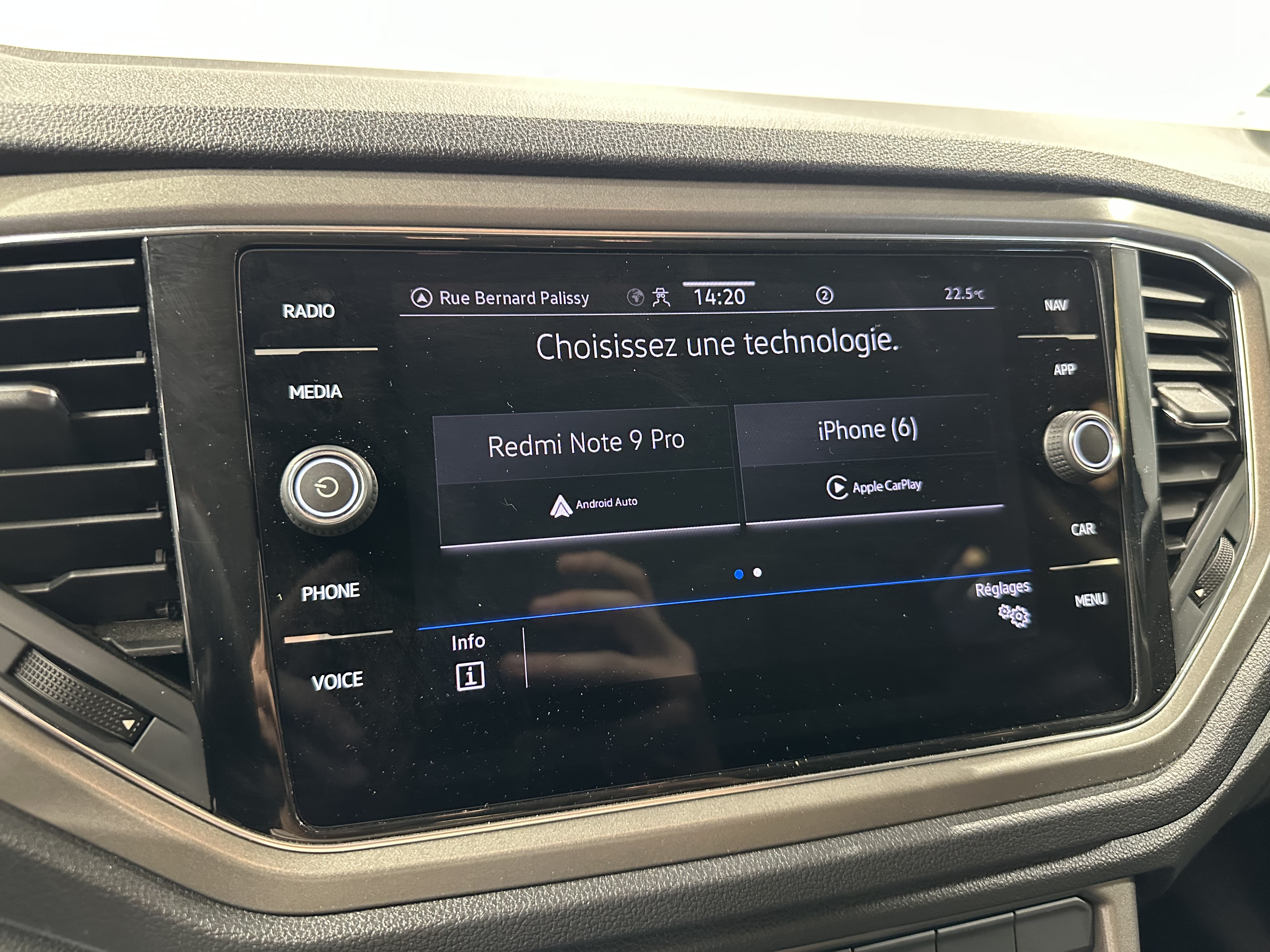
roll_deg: -2.5
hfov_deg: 71.6
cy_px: 476
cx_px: 635
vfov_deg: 56.8
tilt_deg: -19.1
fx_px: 881
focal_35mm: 24
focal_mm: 6.86
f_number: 1.78
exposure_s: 1/50
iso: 800
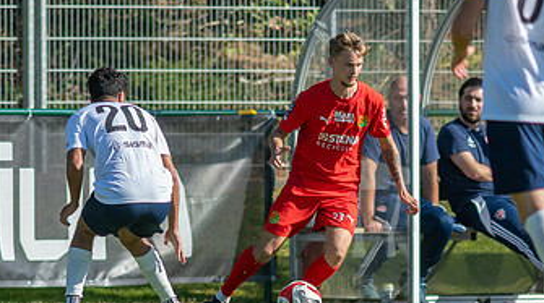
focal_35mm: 1090
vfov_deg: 1.1
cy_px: 161
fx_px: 15694
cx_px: 299
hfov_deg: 2.0
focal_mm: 300
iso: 280
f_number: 3.5
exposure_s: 1/2000
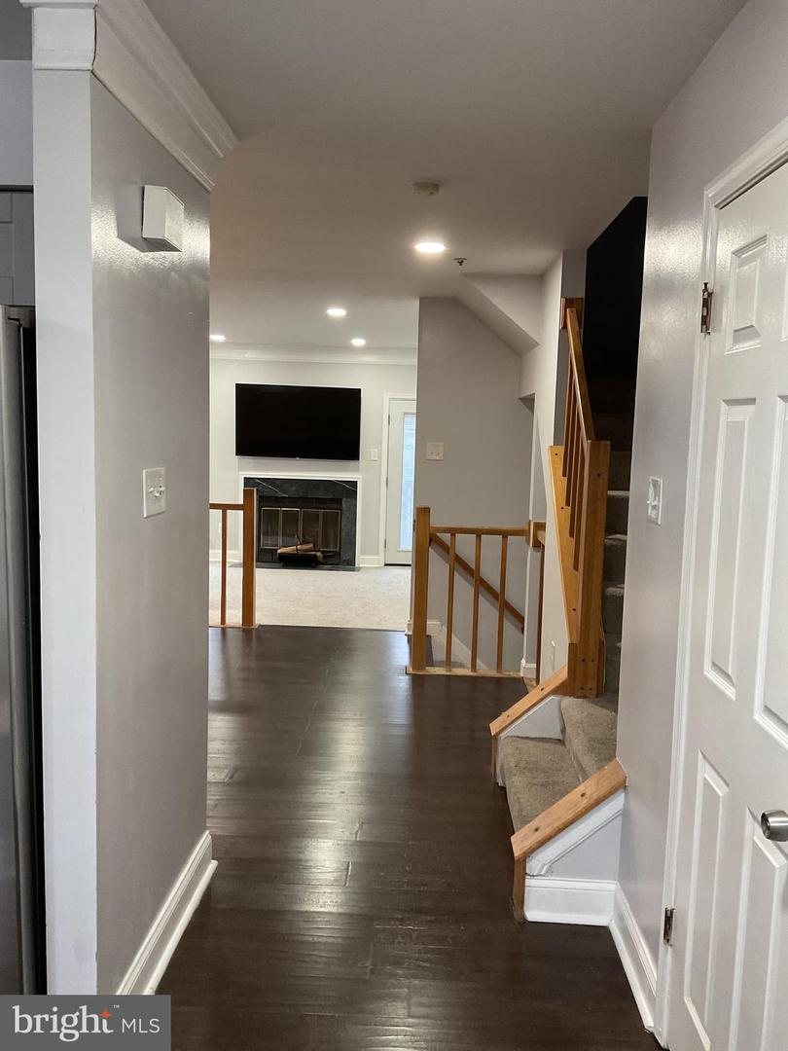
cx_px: 394
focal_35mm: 29
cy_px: 526
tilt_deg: -7.1
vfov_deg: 61.7
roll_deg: -0.5
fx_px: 880
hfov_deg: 48.2
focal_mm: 3
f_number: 1.8
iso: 125
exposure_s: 1/60
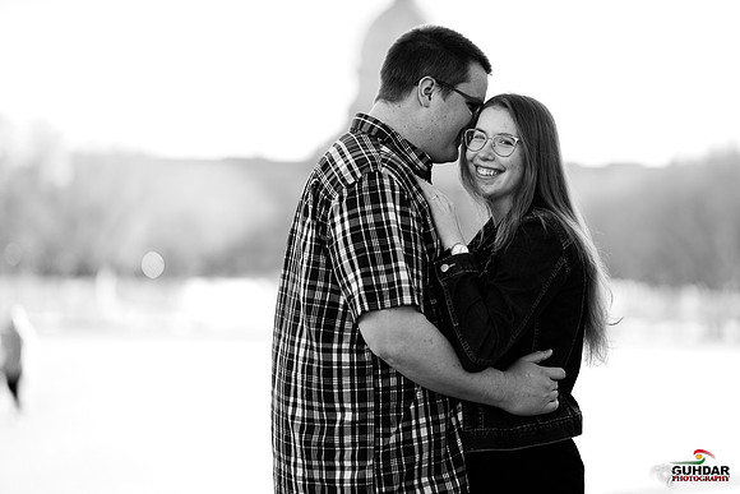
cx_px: 370
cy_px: 247
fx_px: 1748
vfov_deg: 16.1
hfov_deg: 23.9
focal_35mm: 85
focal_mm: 85
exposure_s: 1/1600
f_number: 1.4
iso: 100
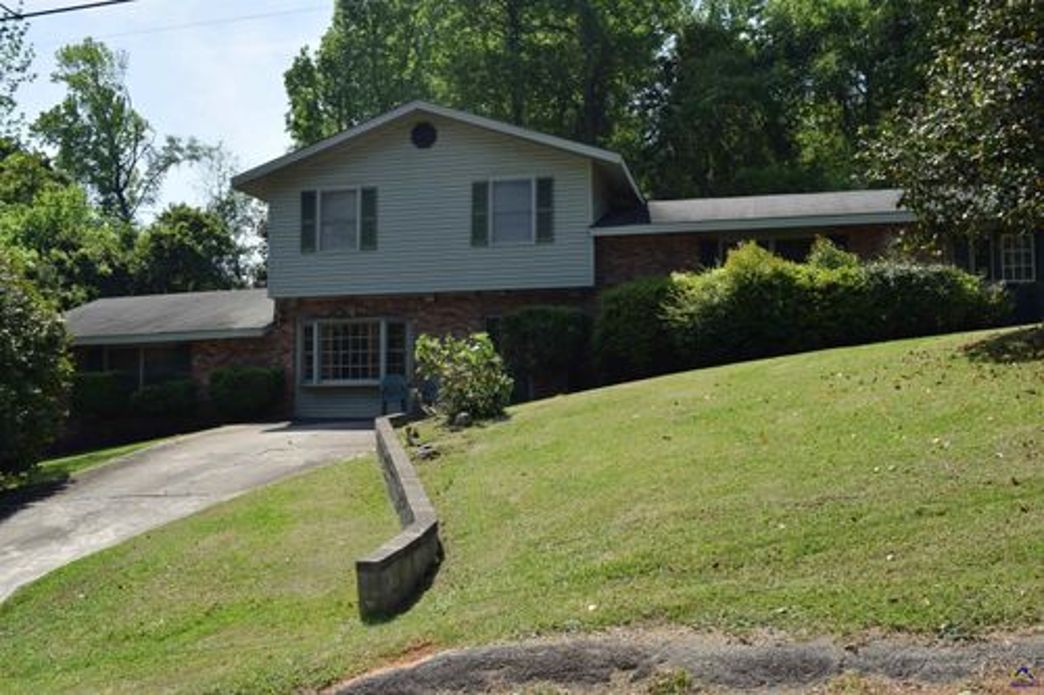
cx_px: 522
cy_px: 348
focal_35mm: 36
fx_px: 1044
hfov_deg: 53.1
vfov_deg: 36.8
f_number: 9
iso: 100
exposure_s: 1/200
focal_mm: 24
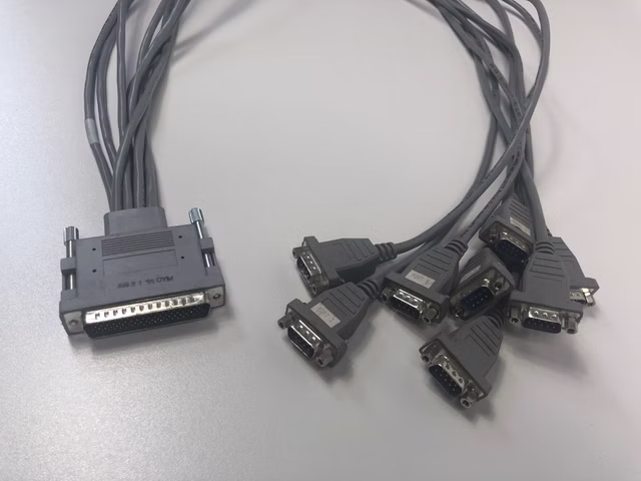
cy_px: 240
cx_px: 320
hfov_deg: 63.4
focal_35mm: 28
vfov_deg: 49.7
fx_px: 518
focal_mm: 4
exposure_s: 1/100
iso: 25
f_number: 1.8
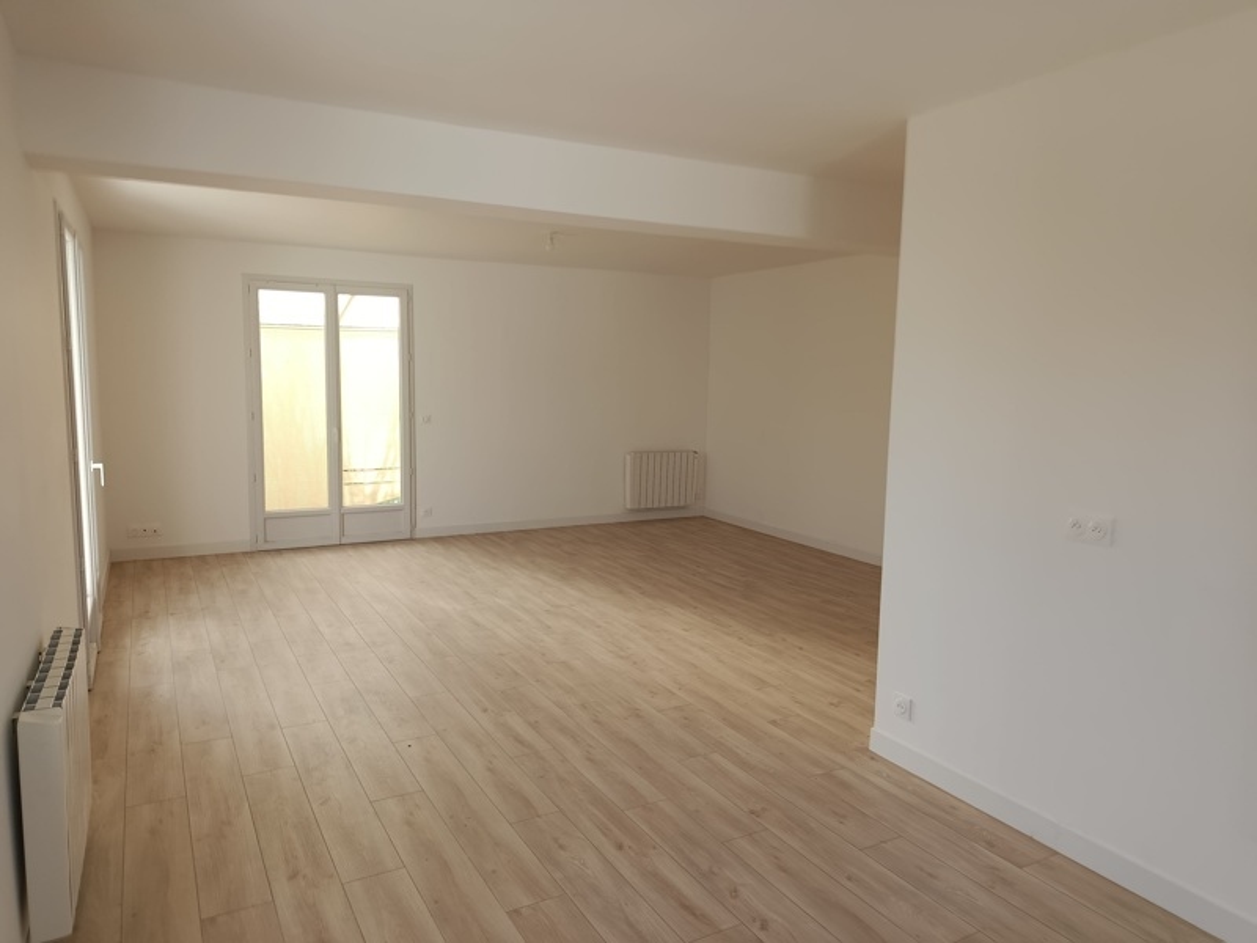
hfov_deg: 71.6
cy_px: 472
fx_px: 872
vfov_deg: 56.8
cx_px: 628
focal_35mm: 24
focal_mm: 5.24
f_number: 1.7
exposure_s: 1/100
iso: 67
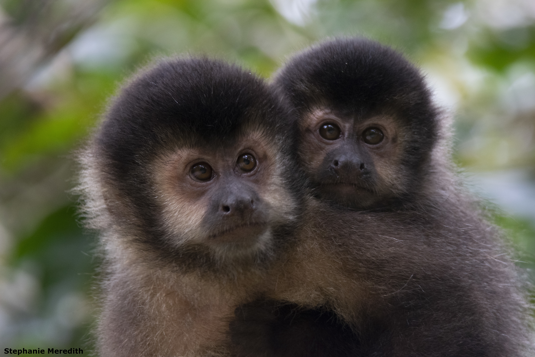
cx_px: 268
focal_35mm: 900
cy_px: 178
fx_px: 13374
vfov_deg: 1.5
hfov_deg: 2.3
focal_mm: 600
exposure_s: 1/125
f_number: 6.3
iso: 1250
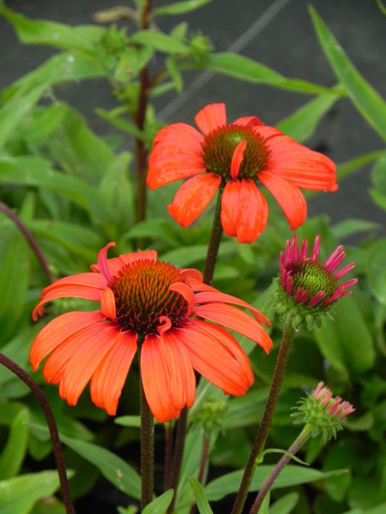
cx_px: 193
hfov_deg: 6.0
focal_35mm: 247
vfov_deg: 8.0
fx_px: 3672
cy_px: 257
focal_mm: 44
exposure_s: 1/30
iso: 160
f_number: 5
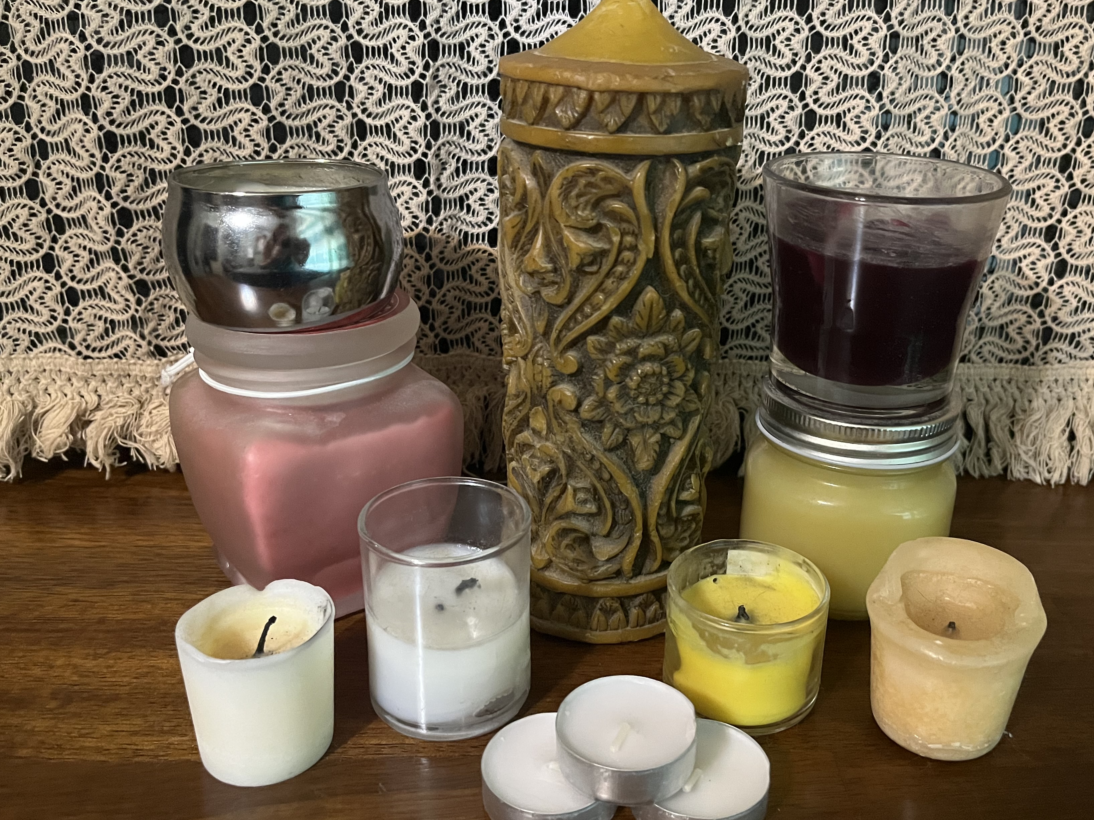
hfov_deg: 56.6
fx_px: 1011
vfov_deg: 44.1
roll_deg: -1.2
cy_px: 385
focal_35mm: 32
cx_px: 620
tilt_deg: -22.1
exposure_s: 1/30
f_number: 1.6
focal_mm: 5.1
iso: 640
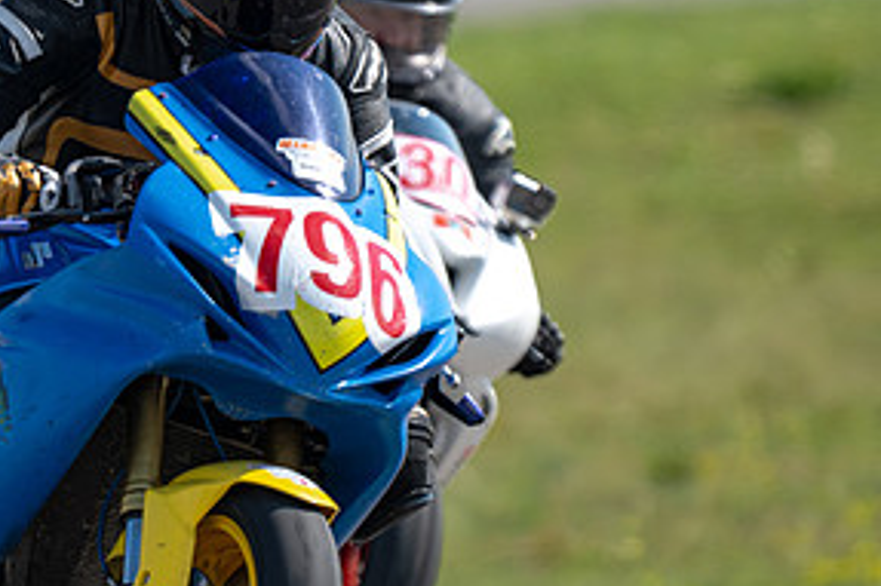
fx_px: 29667
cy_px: 278
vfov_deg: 1.1
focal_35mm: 1213
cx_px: 28
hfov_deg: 1.7
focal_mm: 600
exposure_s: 1/1250
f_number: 6.3
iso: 280
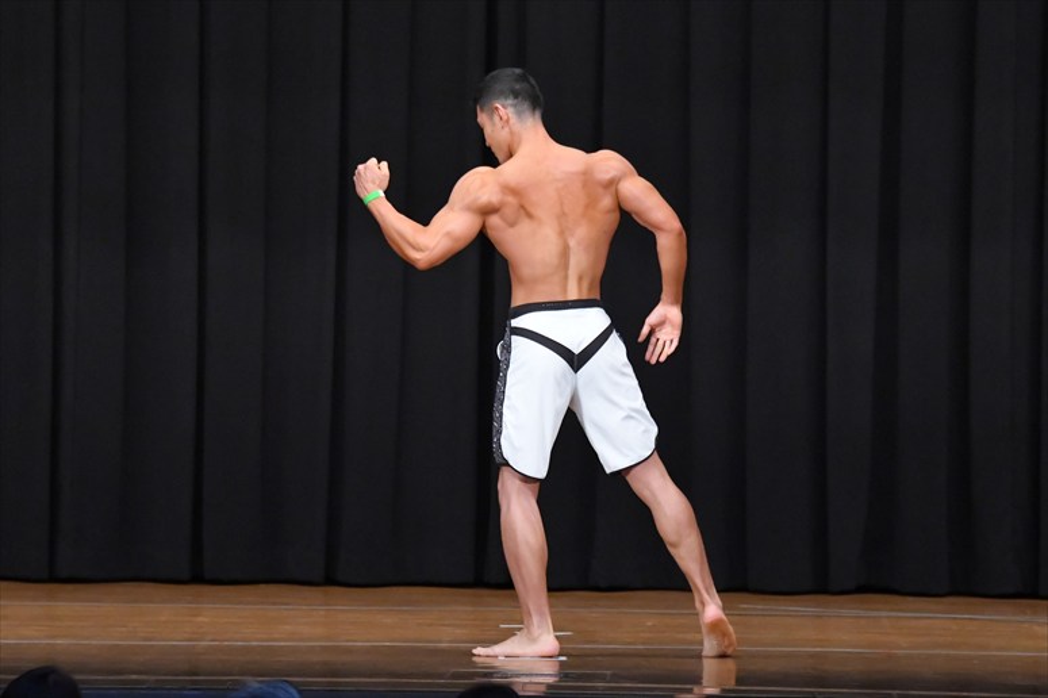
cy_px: 349
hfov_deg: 9.5
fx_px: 6314
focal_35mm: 217
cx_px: 524
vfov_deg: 6.3
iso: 8000
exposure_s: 1/400
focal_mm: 145
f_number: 5.6
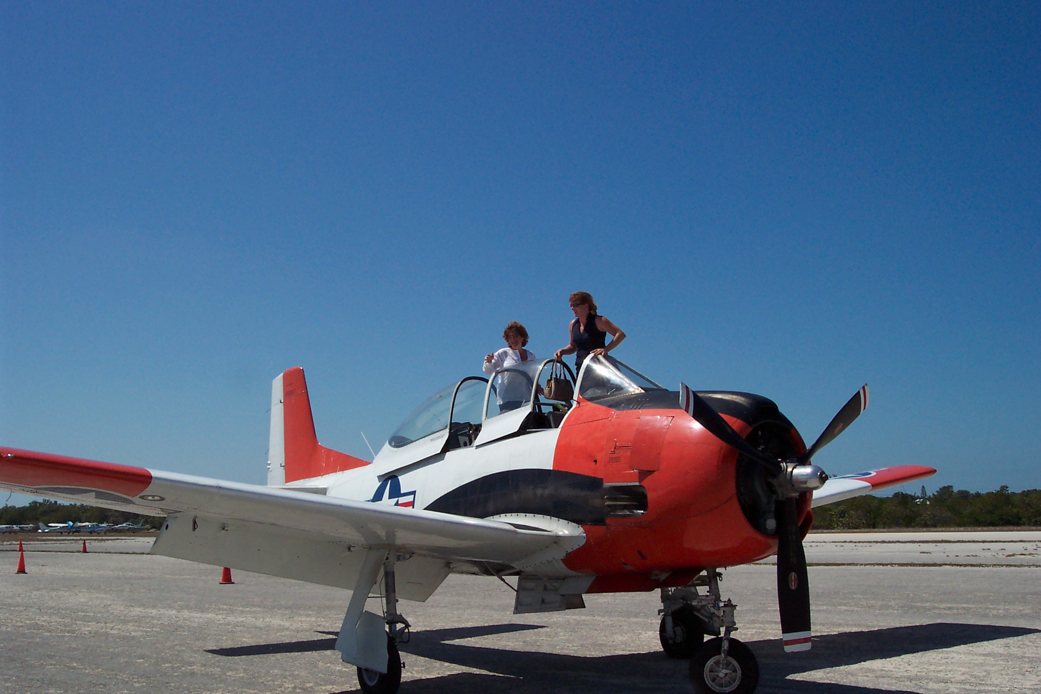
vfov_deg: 35.1
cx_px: 520
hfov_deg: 50.7
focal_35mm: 38
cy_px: 347
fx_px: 1099
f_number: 4.8
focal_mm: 8
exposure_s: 1/1000
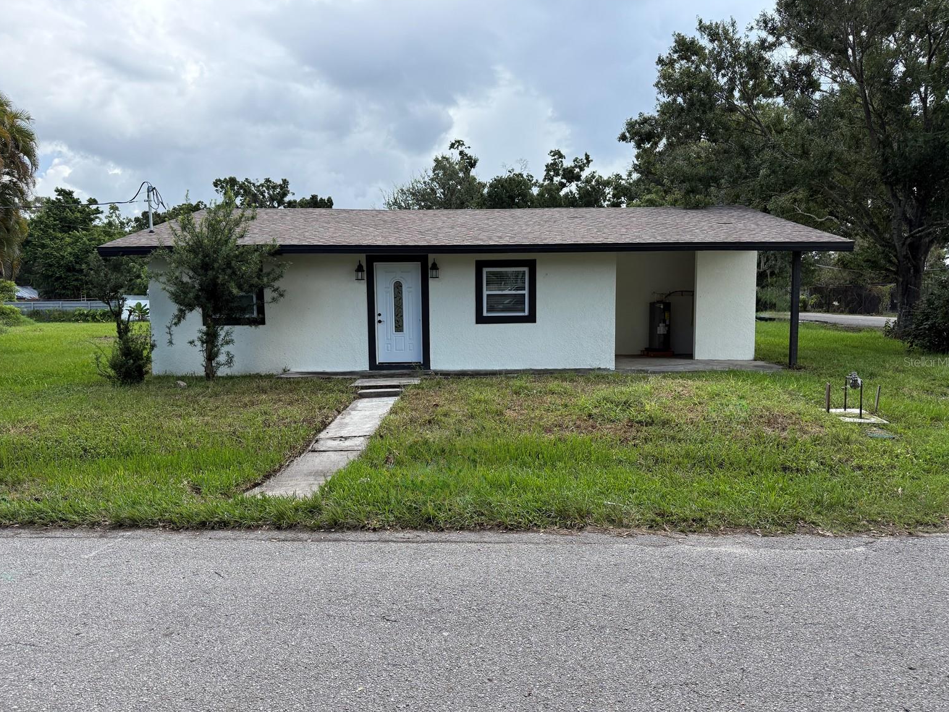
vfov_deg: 54.9
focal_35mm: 25
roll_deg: +0.8
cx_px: 468
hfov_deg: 69.4
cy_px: 362
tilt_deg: -4.9
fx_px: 685
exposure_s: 1/2370
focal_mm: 6.76
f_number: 1.78
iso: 100
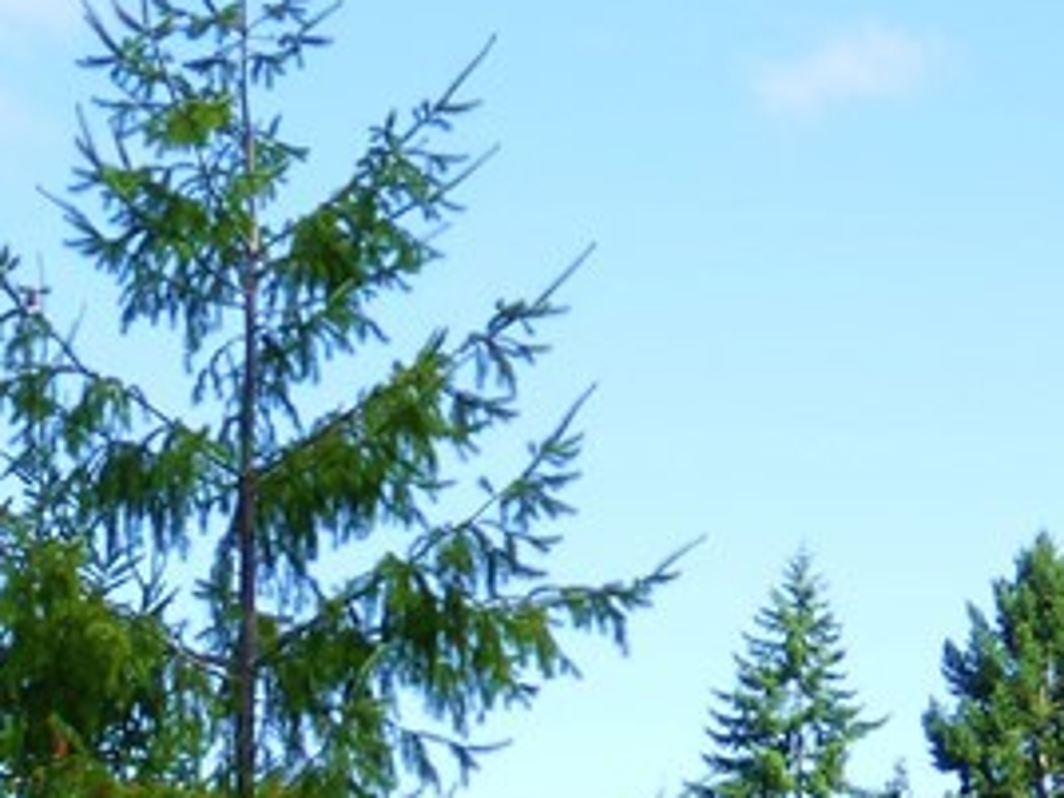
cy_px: 1263
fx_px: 5287
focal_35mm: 172
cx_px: -222
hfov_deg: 11.3
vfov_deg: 8.4
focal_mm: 7.79
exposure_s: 1/400
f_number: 3.7
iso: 100
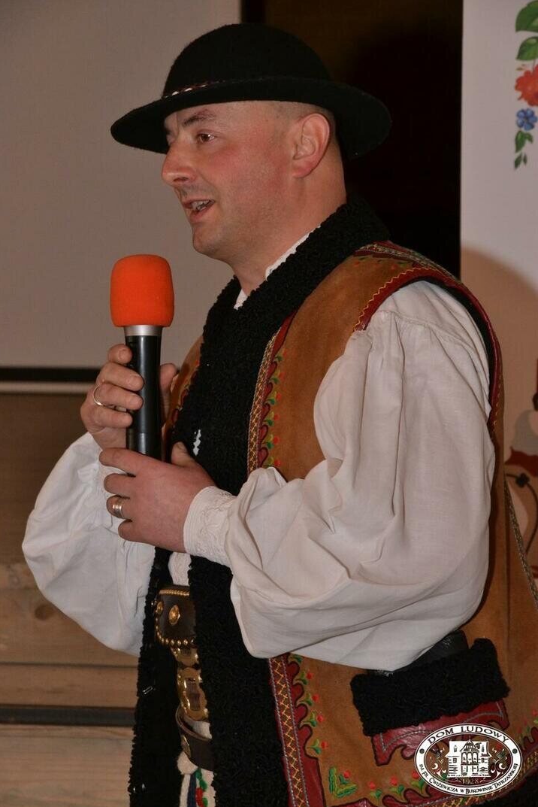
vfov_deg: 12.4
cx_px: 268
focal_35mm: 166
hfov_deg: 8.3
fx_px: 3718
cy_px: 405
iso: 1600
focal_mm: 110
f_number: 8
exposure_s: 1/60
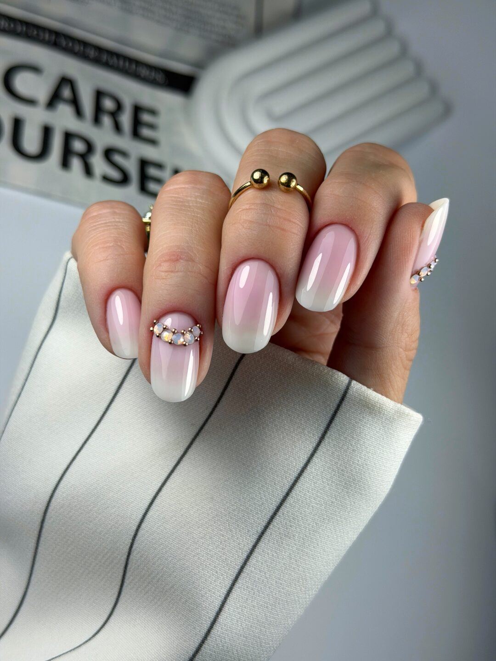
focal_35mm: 48
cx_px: 248
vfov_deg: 39.7
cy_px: 330
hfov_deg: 30.3
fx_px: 917
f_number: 1.78
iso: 64
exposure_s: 1/5208
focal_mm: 6.76
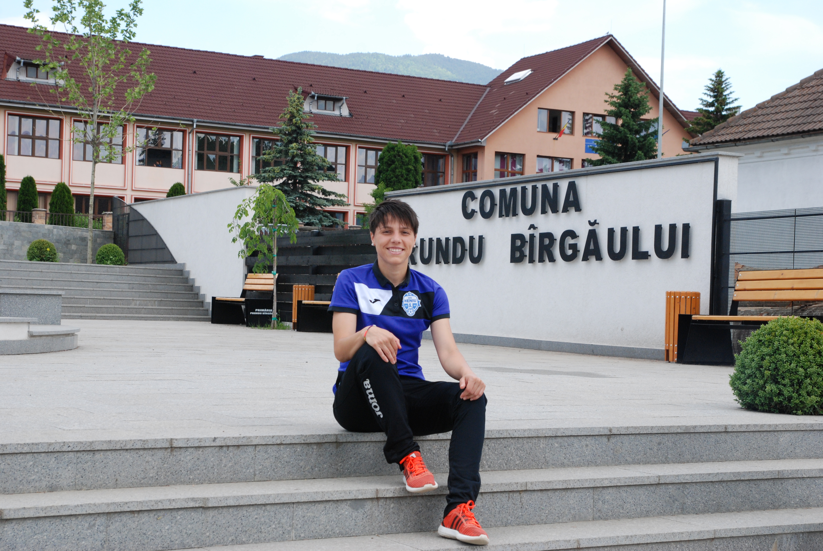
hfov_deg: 31.9
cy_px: 276
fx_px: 1442
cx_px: 412
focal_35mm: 63
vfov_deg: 21.6
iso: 400
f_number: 9
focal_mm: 42
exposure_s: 1/320
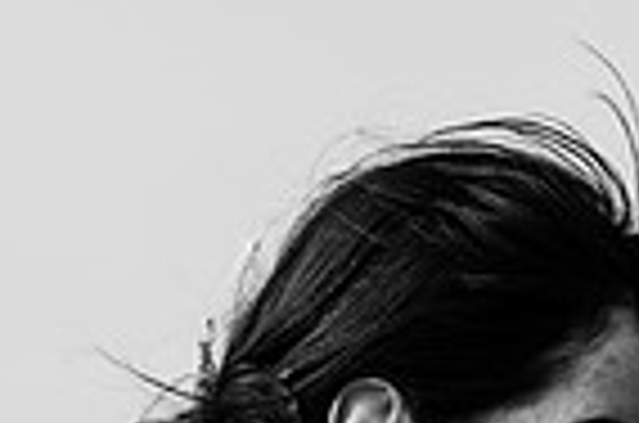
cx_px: 621
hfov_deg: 12.8
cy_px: 765
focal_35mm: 159
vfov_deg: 8.3
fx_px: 2816
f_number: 2.8
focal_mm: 50
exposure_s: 1/1250
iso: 125
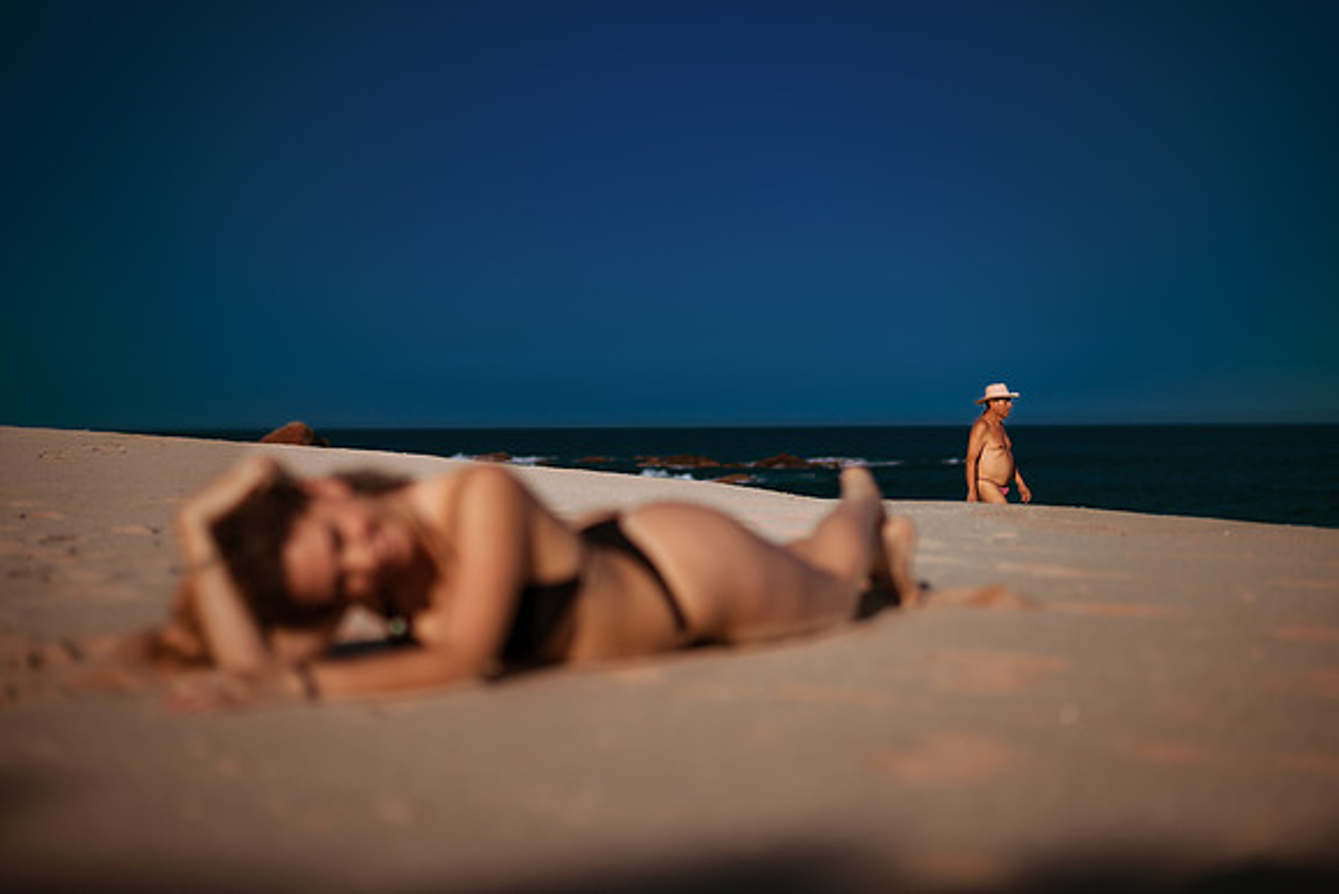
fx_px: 2158
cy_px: 447
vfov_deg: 23.4
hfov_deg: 34.5
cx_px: 670
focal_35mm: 58
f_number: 1.8
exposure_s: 1/8000
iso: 50
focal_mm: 58
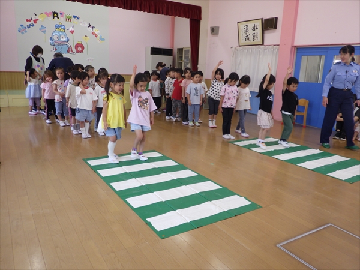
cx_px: 180
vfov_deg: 49.7
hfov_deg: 63.4
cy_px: 135
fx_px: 291
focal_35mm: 28
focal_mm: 5
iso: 160
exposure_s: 1/40
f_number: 3.5
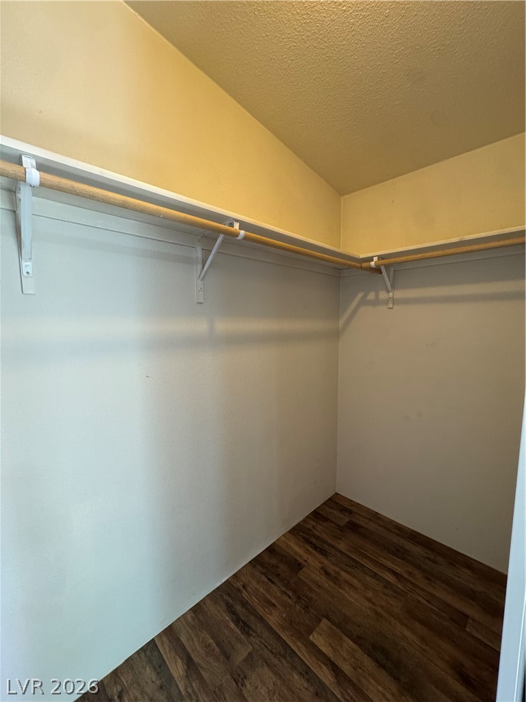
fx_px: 284
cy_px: 351
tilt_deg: -5.3
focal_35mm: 14
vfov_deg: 102.1
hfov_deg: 85.7
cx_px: 263
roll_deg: +0.6
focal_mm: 2.22
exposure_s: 1/60
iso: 320
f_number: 2.2
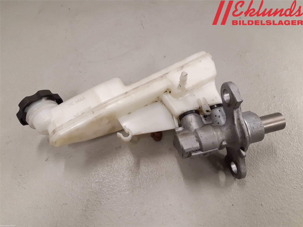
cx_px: 152
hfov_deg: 67.3
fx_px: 228
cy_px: 114
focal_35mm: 26
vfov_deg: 53.1
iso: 160
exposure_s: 1/50
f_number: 1.7
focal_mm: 3.93
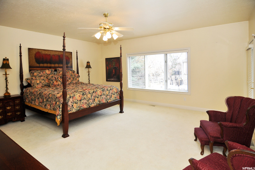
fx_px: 127
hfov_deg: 90.1
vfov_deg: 67.2
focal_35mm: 18
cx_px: 128
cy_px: 85
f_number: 4
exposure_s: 1/60
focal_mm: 12
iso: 200
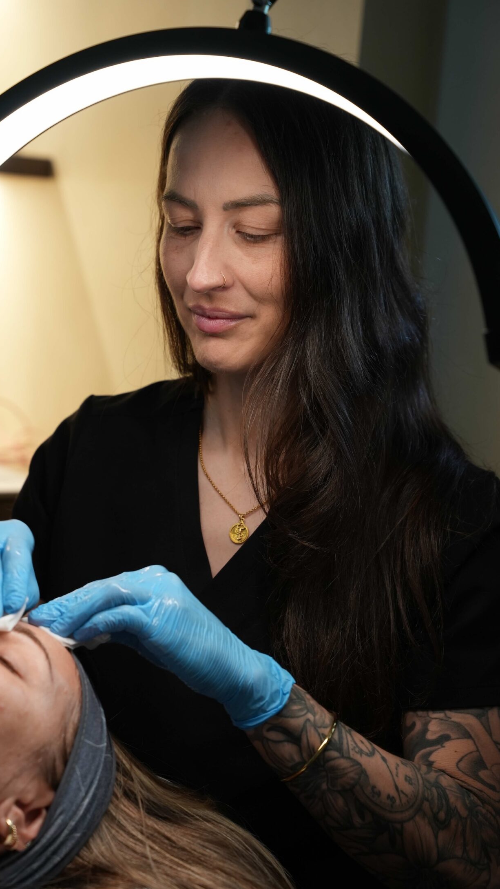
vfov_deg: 32.3
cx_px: 169
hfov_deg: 18.5
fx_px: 1534
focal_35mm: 65
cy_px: 470
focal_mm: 52.9
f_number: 3.5
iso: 640
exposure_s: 1/60
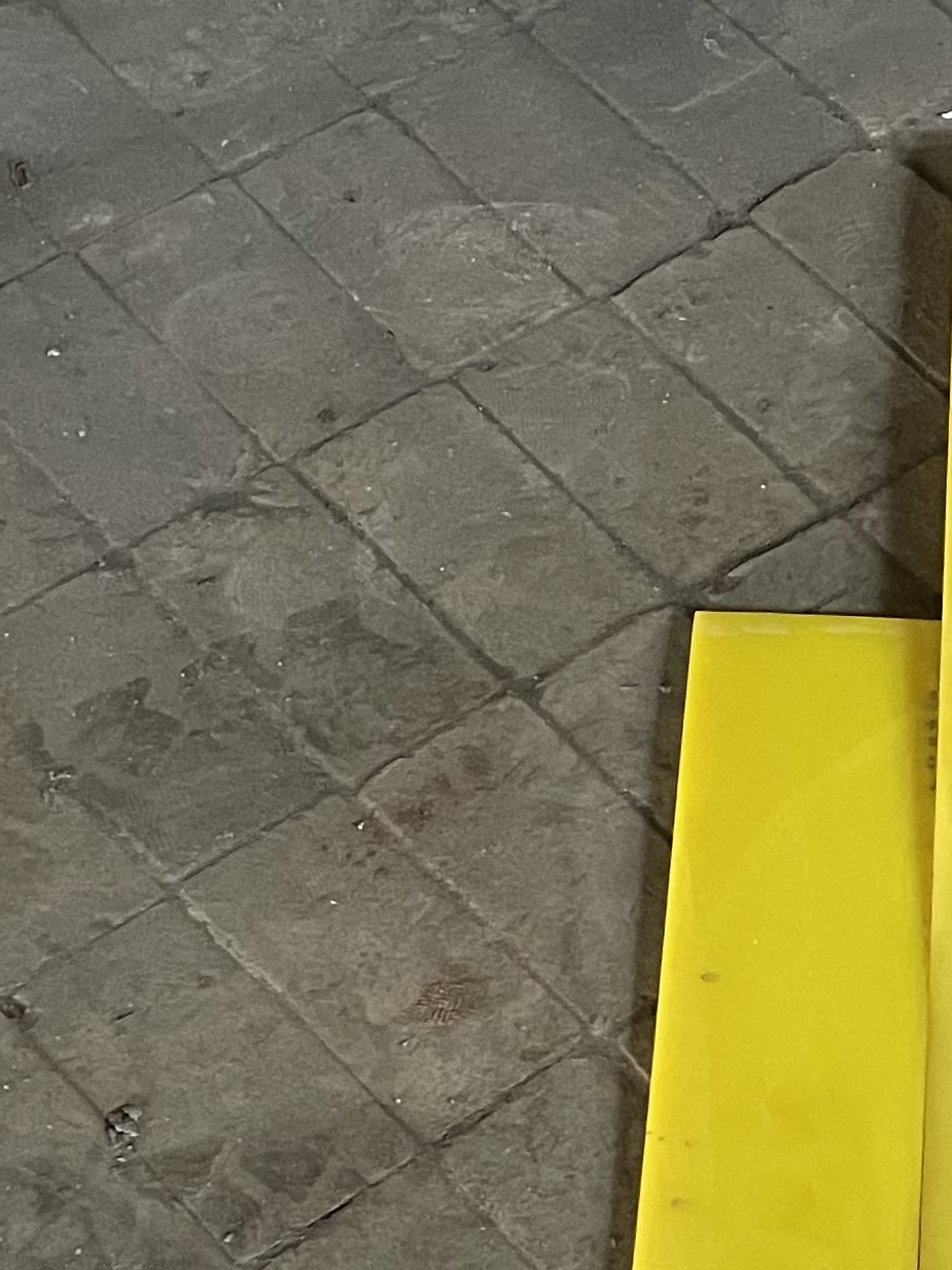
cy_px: 1270
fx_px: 3116
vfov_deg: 22.2
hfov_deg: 16.5
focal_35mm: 85
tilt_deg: -59.8
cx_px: 1193
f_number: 1.6
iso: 640
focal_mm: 4.2
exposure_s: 1/33
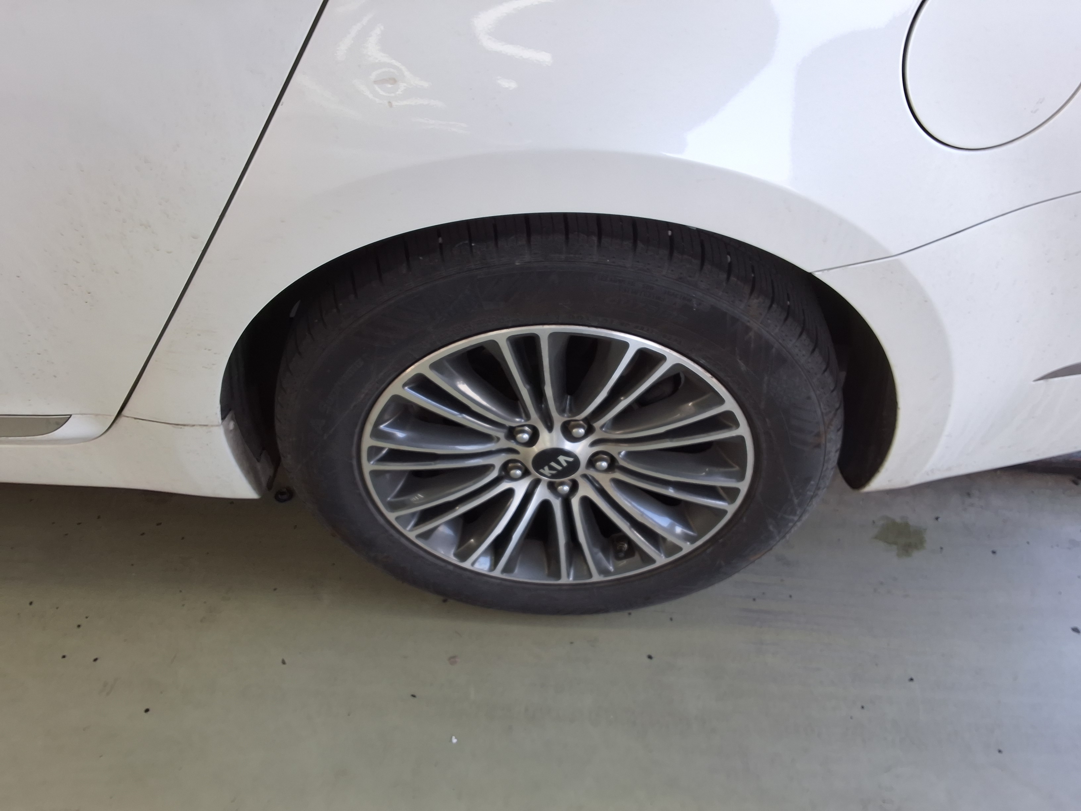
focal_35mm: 28
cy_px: 406
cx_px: 540
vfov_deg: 49.7
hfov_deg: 63.4
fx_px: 874
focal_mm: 2.91
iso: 32
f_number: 1.9
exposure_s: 1/132
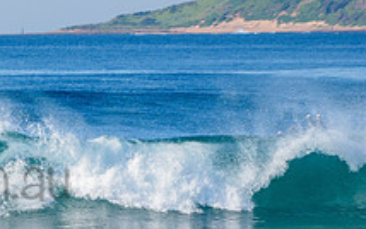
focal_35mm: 553
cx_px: -111
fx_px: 5519
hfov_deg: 3.8
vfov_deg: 2.4
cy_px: 160
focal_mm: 200
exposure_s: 1/1600
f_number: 5.6
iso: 160
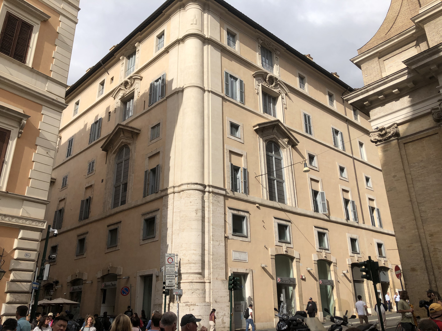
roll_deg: +1.8
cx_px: 221
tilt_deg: +21.2
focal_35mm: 28
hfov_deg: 63.4
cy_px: 166
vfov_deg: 49.7
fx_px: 358
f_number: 1.8
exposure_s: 1/3690
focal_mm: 4
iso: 25
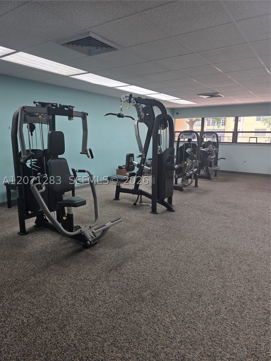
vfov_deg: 73.9
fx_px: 240
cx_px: 136
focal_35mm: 23
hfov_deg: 58.9
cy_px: 180
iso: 50
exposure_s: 1/120
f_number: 1.7
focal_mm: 6.3
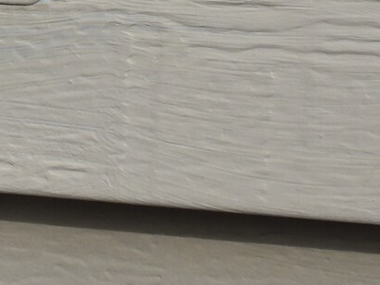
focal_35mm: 171
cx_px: -80
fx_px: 1877
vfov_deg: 8.5
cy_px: -143
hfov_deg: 11.3
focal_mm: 7.9
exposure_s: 1/1250
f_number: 3.2
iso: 100
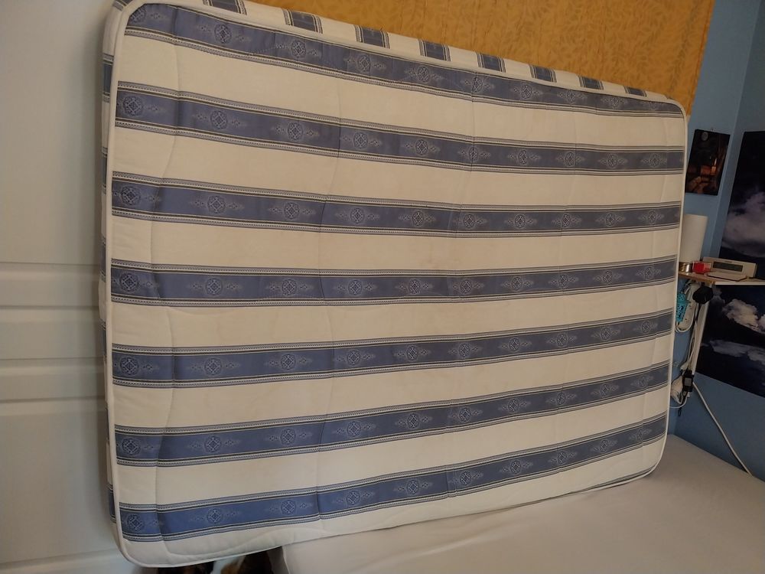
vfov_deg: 53.1
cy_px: 287
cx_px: 382
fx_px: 575
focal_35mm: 26
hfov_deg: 67.3
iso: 400
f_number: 1.8
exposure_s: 1/50
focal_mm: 4
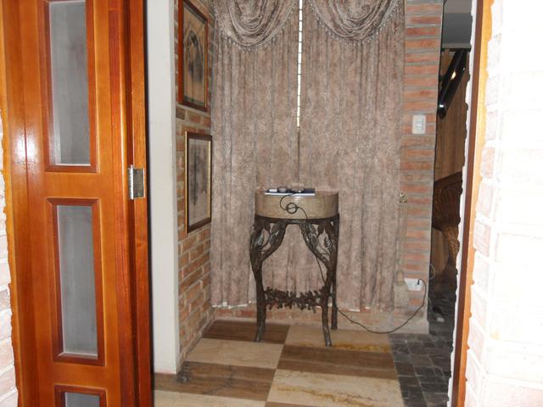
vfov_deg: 49.7
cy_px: 204
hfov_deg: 63.4
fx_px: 439
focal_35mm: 28
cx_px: 272
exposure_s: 1/45
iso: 200
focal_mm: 6
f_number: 2.8
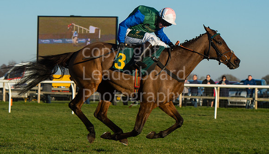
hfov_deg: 14.3
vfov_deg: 8.2
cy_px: 100
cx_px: 150
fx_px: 1068
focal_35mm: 149
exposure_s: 1/3200
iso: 500
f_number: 6.3
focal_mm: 110
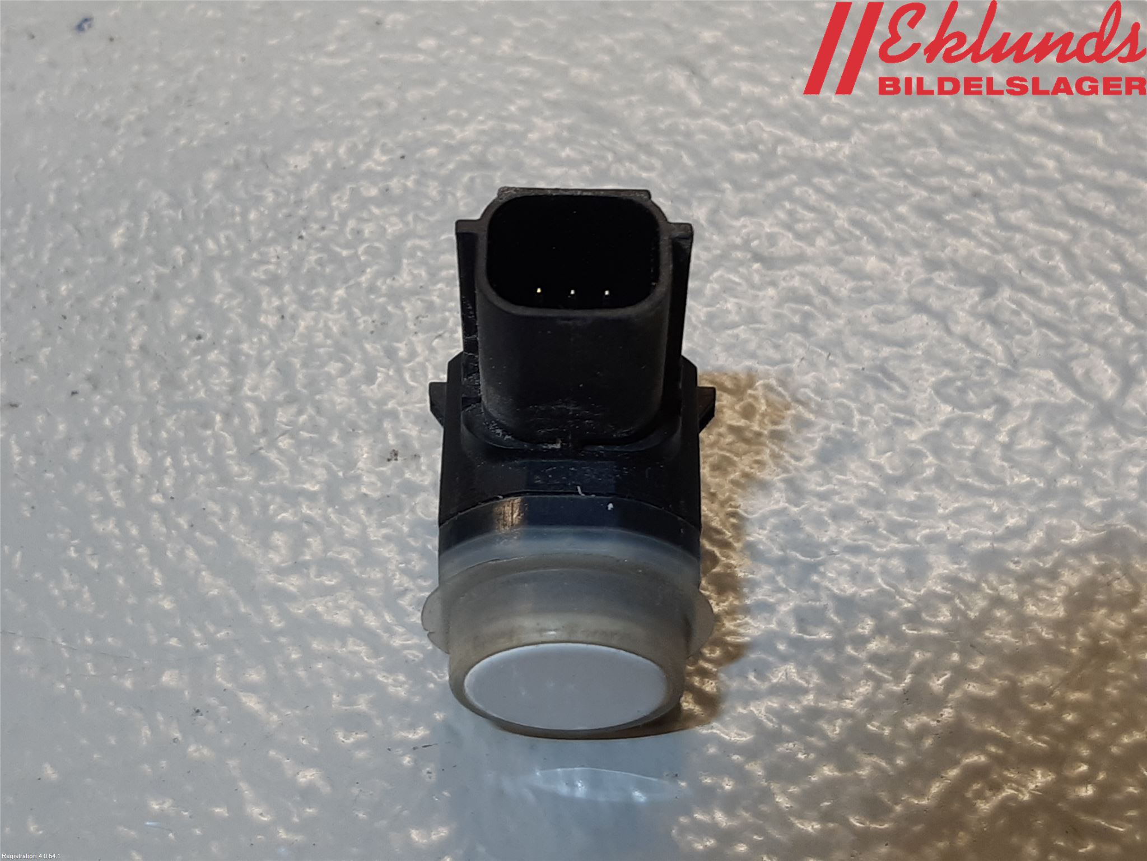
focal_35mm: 26
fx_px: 862
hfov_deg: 67.3
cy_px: 430
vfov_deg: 53.1
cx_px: 574
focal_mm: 3.93
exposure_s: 1/60
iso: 50
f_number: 1.7
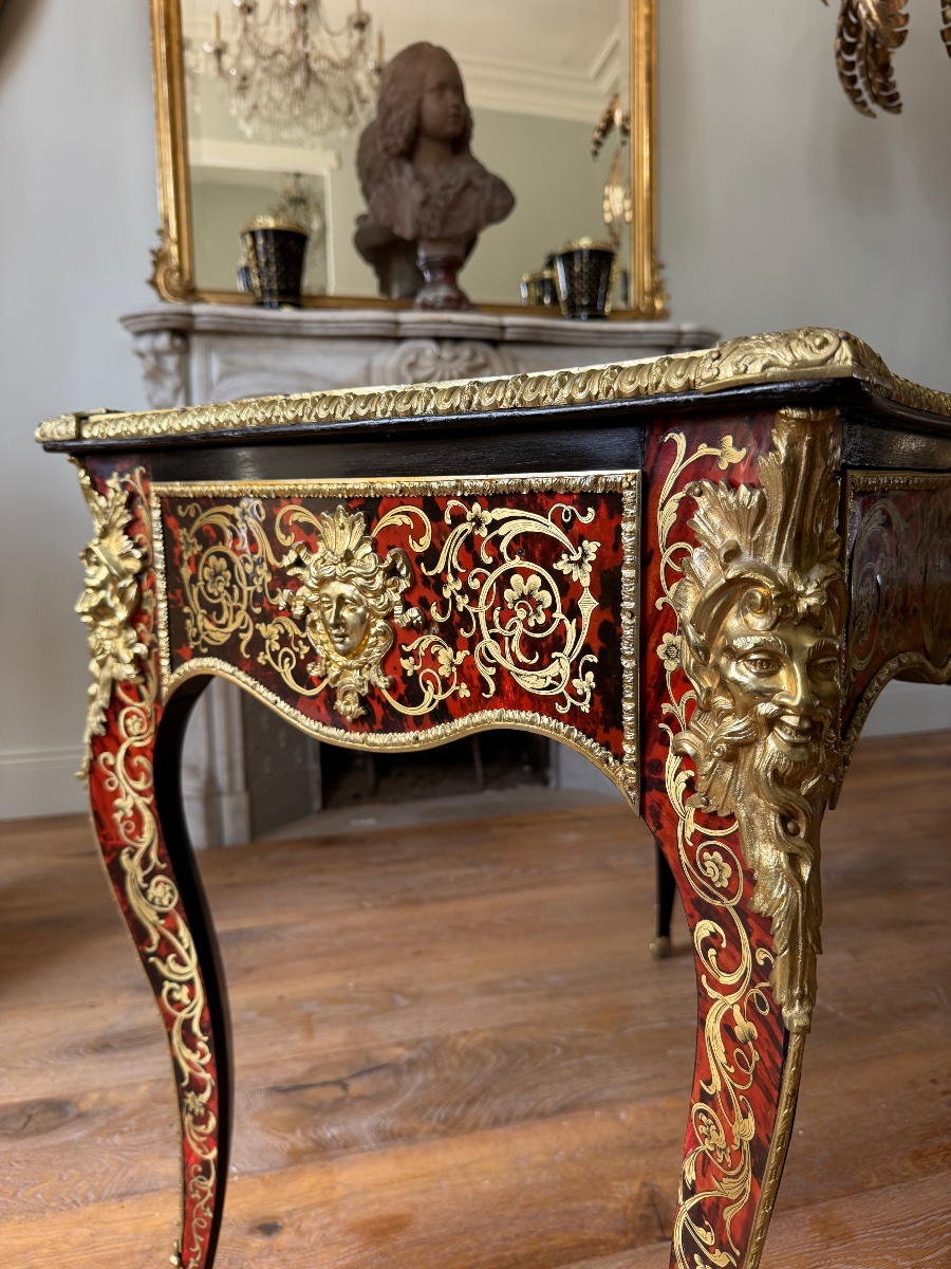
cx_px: 476
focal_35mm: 24
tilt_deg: -8.5
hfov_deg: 56.8
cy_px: 634
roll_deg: +0.9
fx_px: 879
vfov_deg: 71.6
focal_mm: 6.76
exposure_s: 1/121
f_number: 1.78
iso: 125
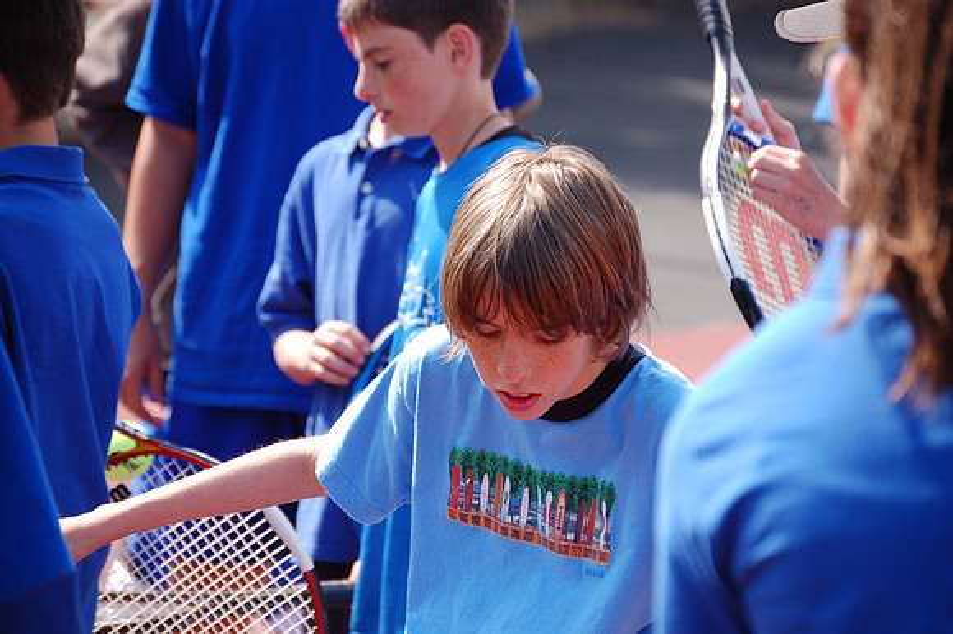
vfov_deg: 8.2
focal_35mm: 168
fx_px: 4445
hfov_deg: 12.2
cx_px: 476
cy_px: 317
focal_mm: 112
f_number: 5.6
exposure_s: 1/500
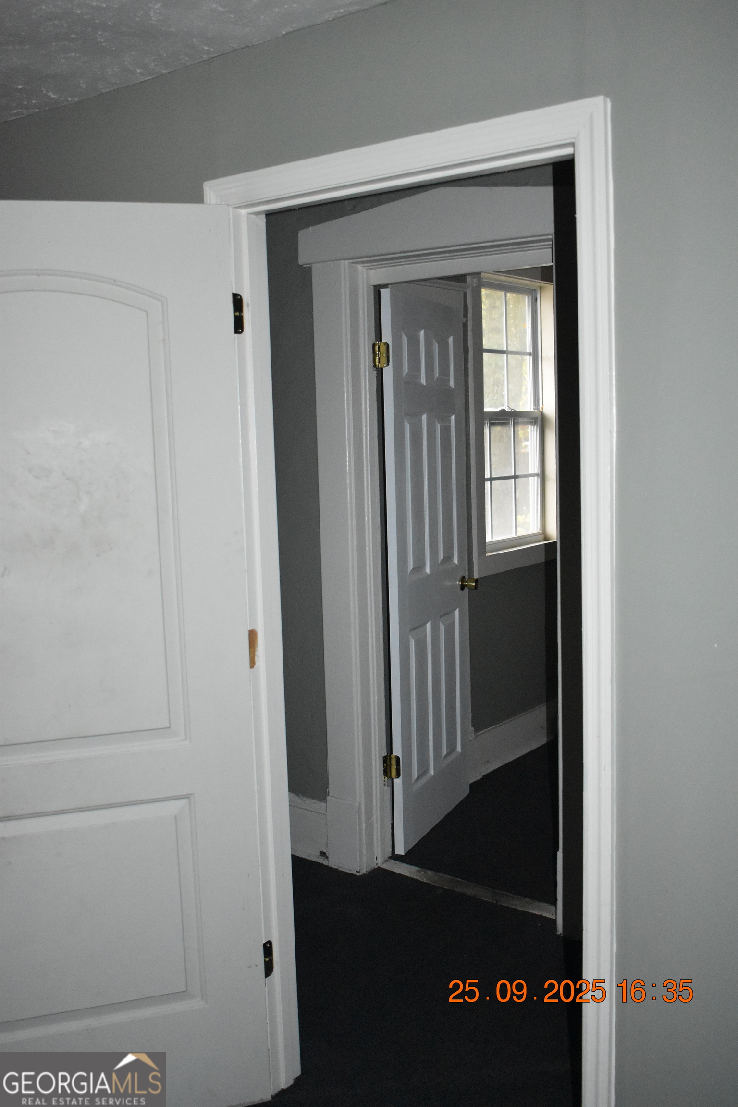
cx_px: 369
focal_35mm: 34
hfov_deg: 38.4
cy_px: 554
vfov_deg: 55.1
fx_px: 1061
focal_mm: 23
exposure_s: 1/60
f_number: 3.8
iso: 5000
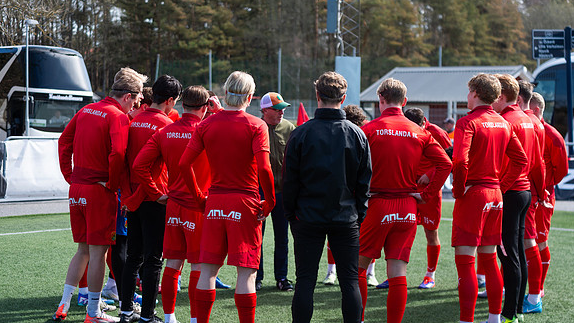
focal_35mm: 74
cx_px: 286
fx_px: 1126
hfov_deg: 28.6
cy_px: 173
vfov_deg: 16.3
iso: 250
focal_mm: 70
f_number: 3.2
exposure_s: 1/1600
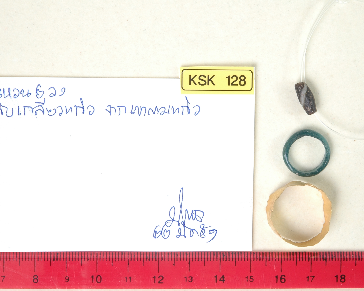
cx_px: 190
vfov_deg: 14.4
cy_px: 141
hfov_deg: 17.9
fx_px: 1153
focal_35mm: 107
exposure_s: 1/60
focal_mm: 60
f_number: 25
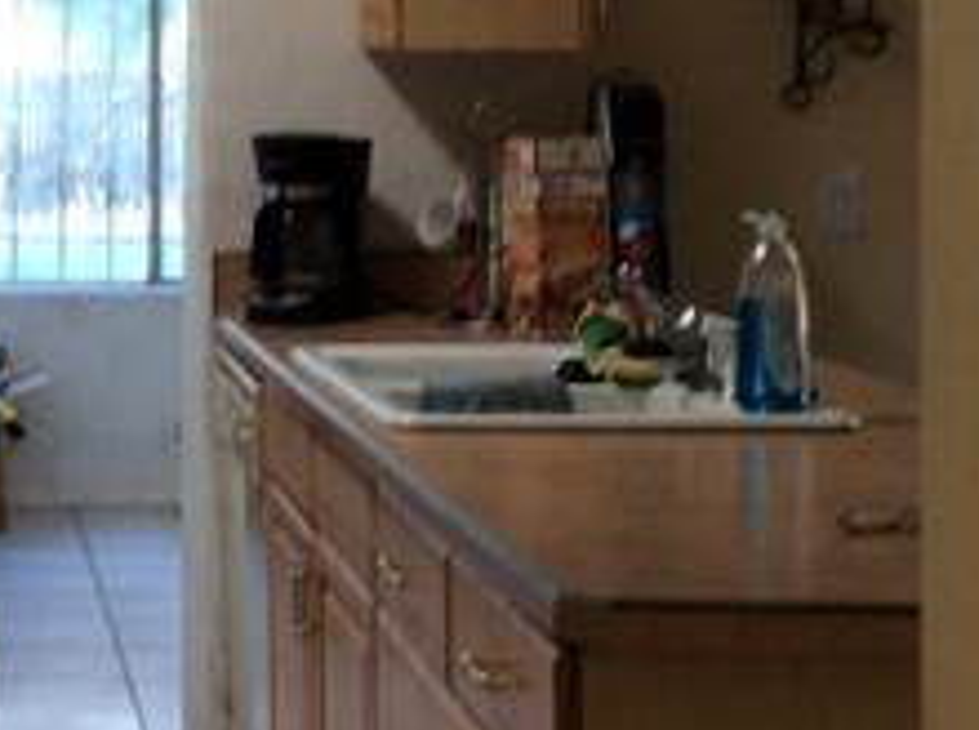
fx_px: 2624
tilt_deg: +1.3
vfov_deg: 15.6
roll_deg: -0.1
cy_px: 27
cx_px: -125
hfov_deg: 20.1
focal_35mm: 93
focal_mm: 3.3
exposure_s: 1/24
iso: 32
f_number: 2.4
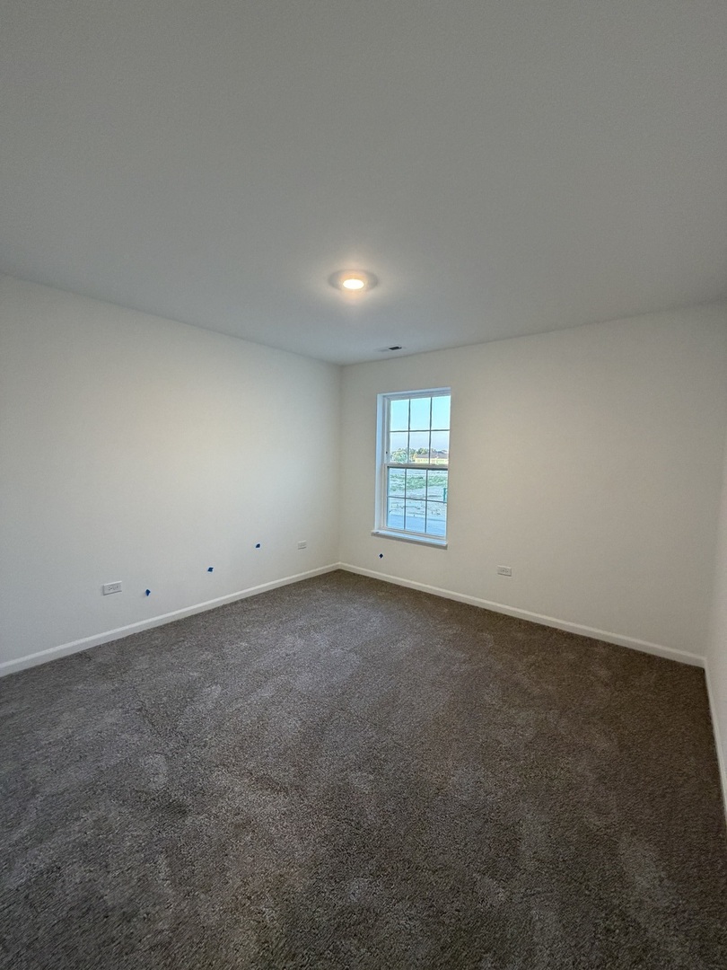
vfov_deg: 102.1
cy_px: 485
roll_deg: -0.9
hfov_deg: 85.7
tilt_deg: -3.8
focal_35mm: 14
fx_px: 392
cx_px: 364
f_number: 2.2
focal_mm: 2.22
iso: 320
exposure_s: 1/60
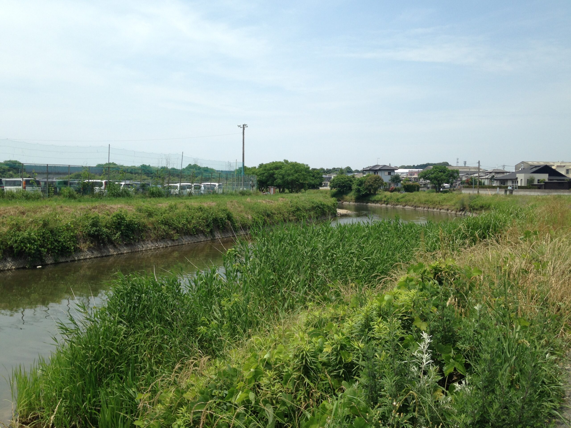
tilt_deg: -2.3
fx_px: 544
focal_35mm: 33
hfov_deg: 55.4
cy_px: 214
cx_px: 286
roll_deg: -2.4
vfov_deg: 42.9
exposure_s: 1/1391
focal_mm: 4.12
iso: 50
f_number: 2.4
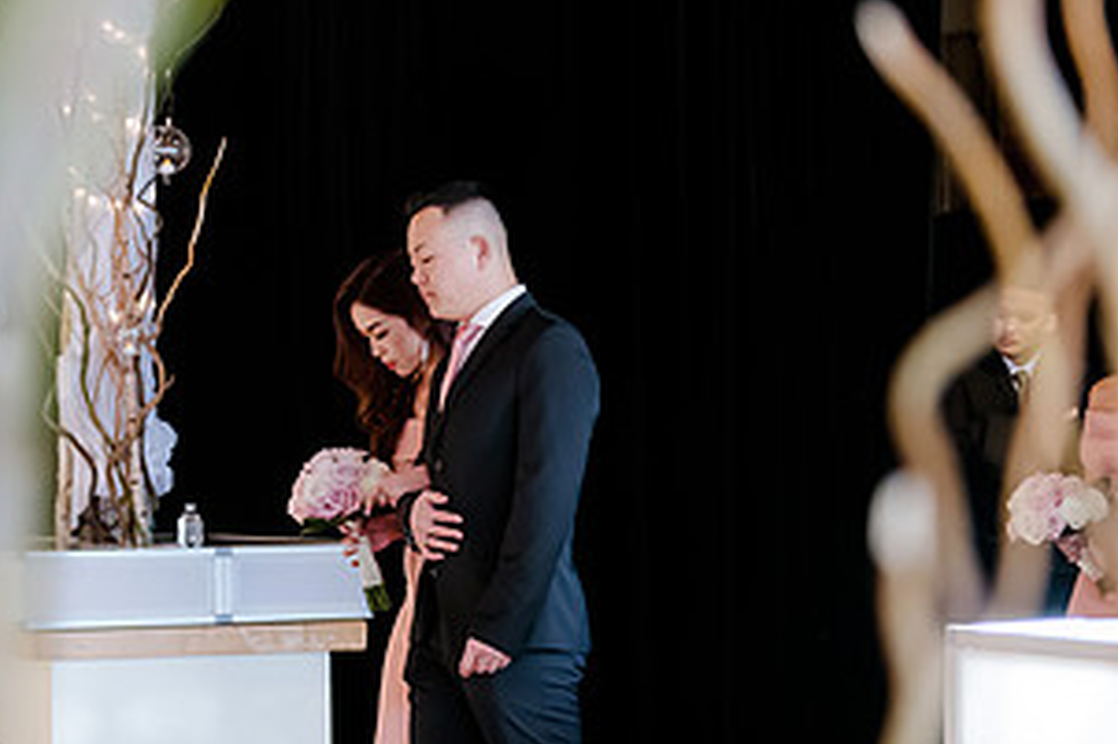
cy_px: 497
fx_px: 2638
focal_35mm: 85
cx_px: 101
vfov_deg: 16.0
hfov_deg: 23.3
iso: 2500
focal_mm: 42
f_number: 2.8
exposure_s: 1/200
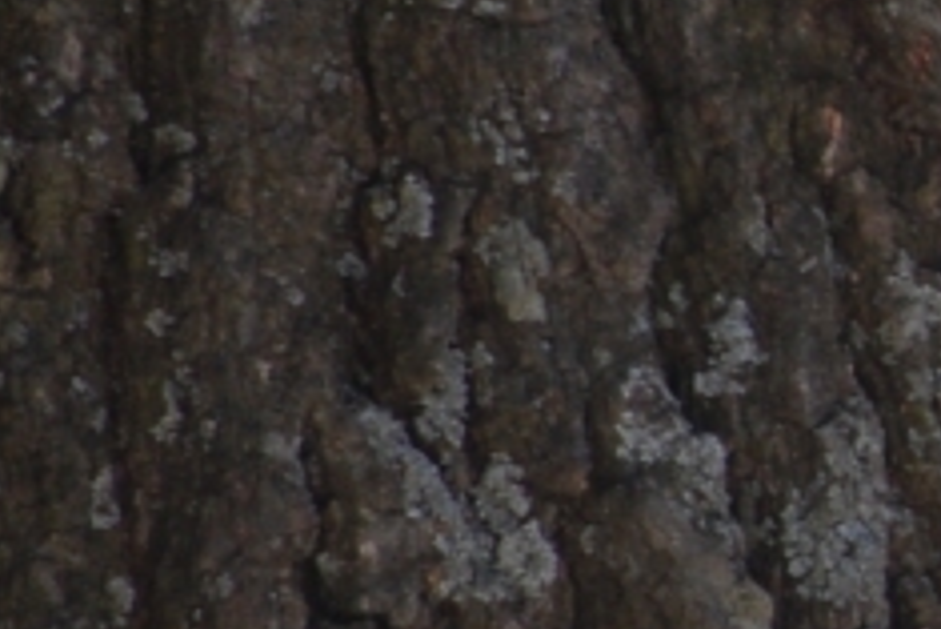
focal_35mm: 1305
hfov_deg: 1.6
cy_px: 435
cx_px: 1874
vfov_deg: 1.1
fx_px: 34131
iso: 450
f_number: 5.6
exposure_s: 1/500
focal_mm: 200
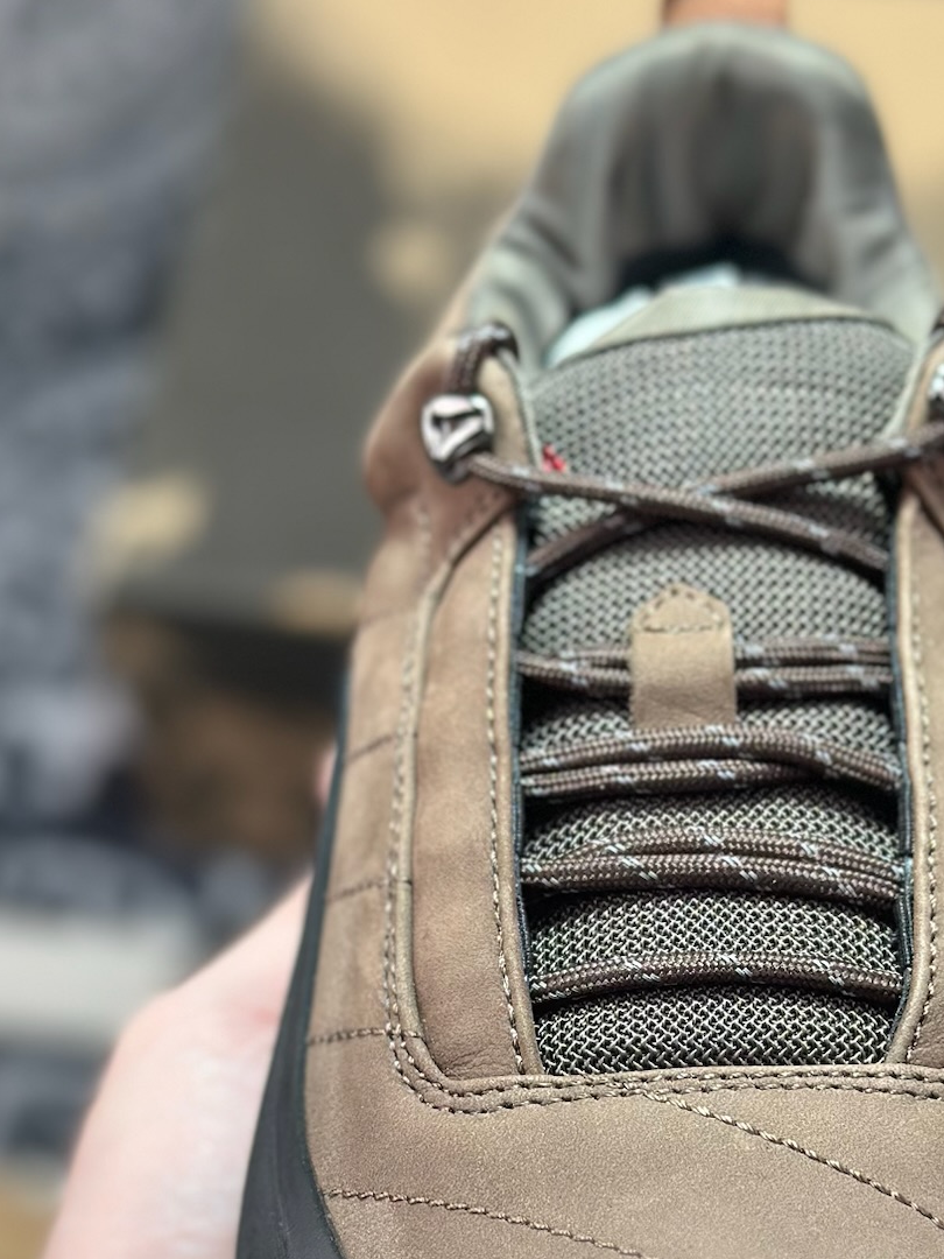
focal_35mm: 91
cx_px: 678
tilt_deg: -57.8
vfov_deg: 21.3
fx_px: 3309
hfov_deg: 16.2
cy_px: 970
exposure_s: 1/363
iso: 80
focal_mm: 6.86
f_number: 1.78
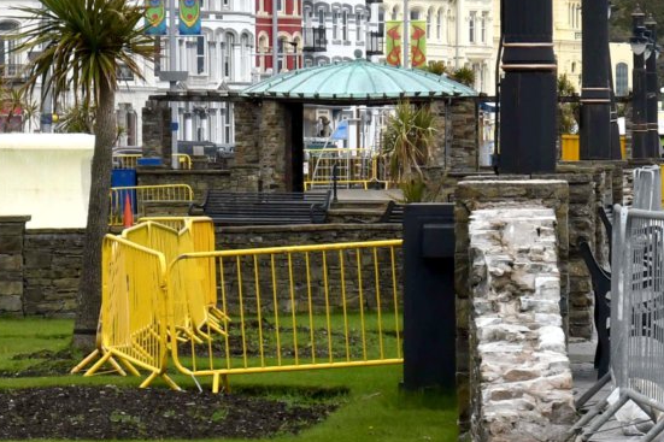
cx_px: 946
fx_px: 5658
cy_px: 390
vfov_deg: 4.5
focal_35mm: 307
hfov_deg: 6.6
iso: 500
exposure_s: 1/640
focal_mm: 55
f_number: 13
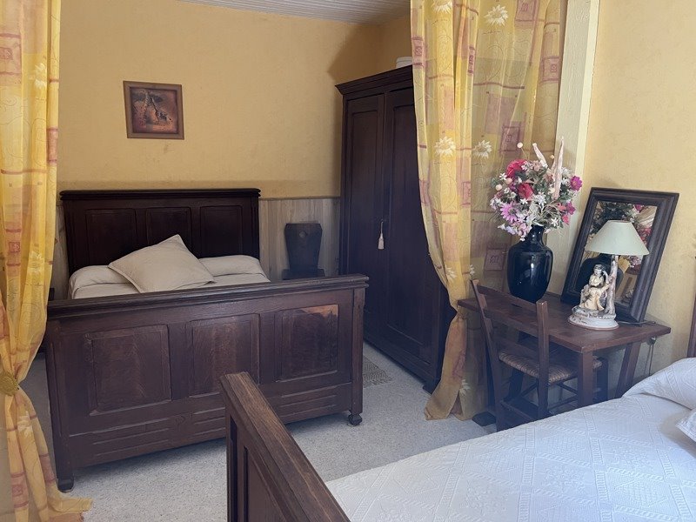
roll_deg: -0.6
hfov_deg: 67.3
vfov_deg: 53.1
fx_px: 523
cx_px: 348
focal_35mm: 26
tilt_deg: -10.1
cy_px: 261
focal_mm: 5.1
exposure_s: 1/60
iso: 320
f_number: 1.6
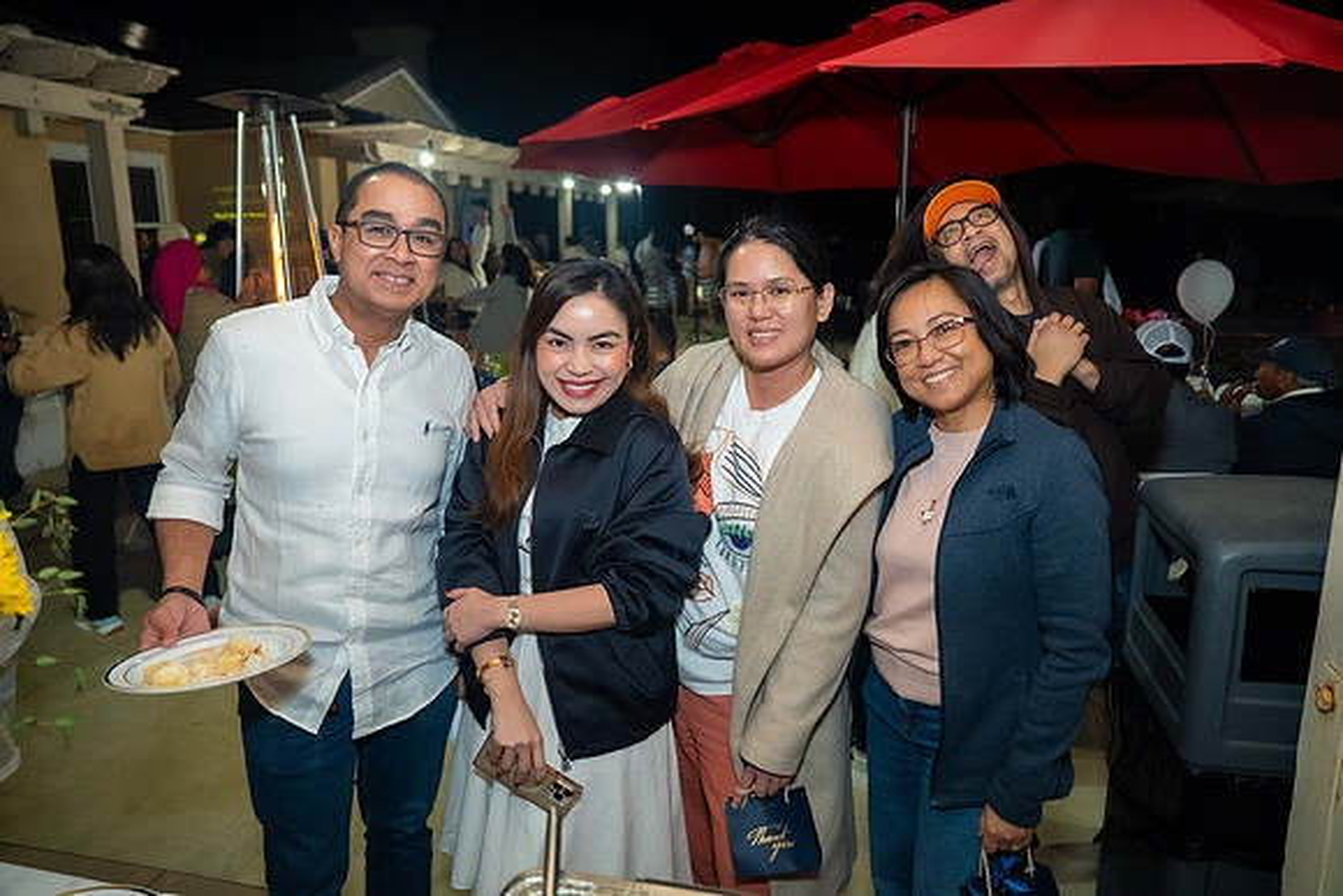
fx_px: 896
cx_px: 672
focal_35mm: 24
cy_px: 448
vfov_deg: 53.2
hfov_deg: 73.7
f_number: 2.8
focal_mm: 24
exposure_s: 1/160
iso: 1000
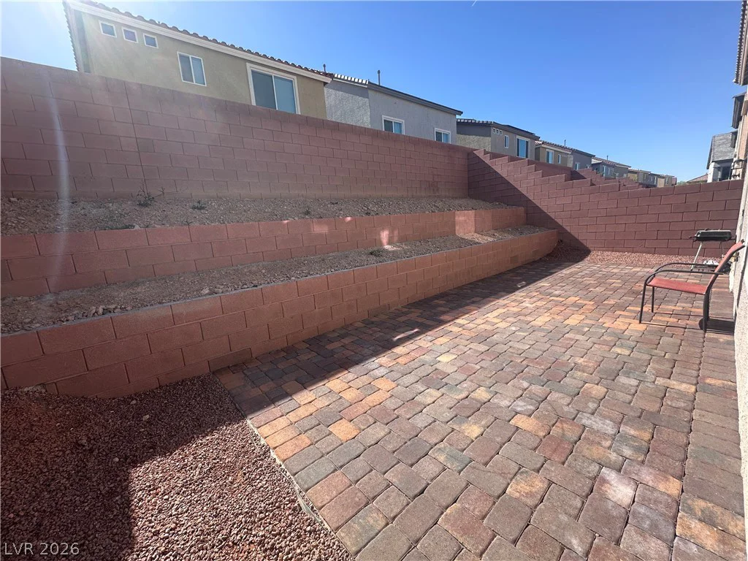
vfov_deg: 85.7
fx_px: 303
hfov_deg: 102.1
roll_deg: +4.5
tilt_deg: -10.4
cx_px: 374
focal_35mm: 14
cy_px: 280
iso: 40
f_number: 2.2
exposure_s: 1/940
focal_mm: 2.22
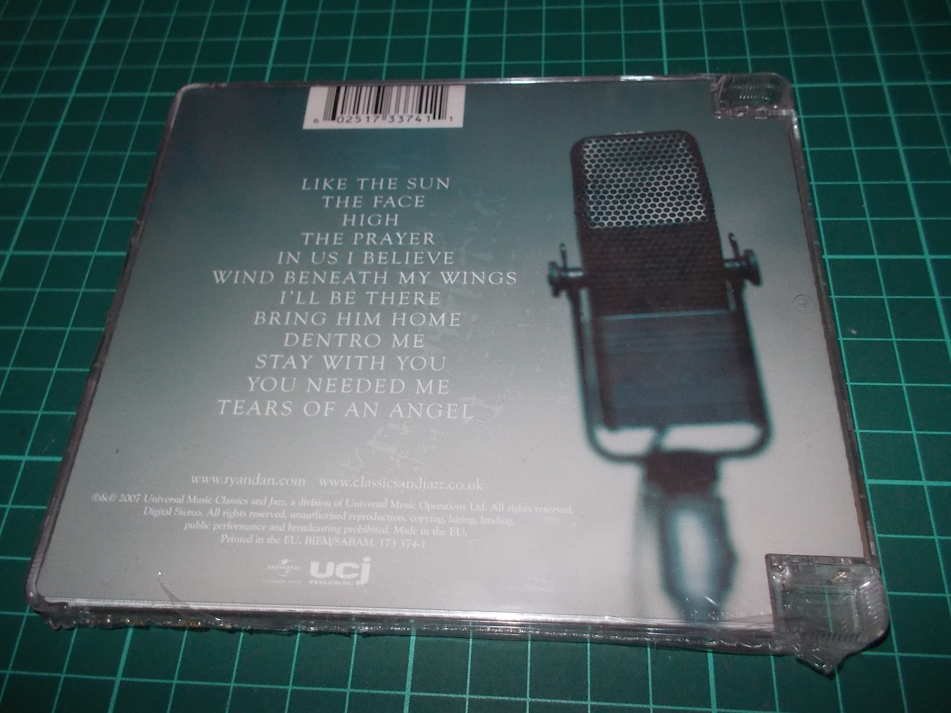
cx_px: 476
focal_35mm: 29
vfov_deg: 48.2
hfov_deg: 61.7
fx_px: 797
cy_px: 356
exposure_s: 1/30
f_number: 3.3
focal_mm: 4.1
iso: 200
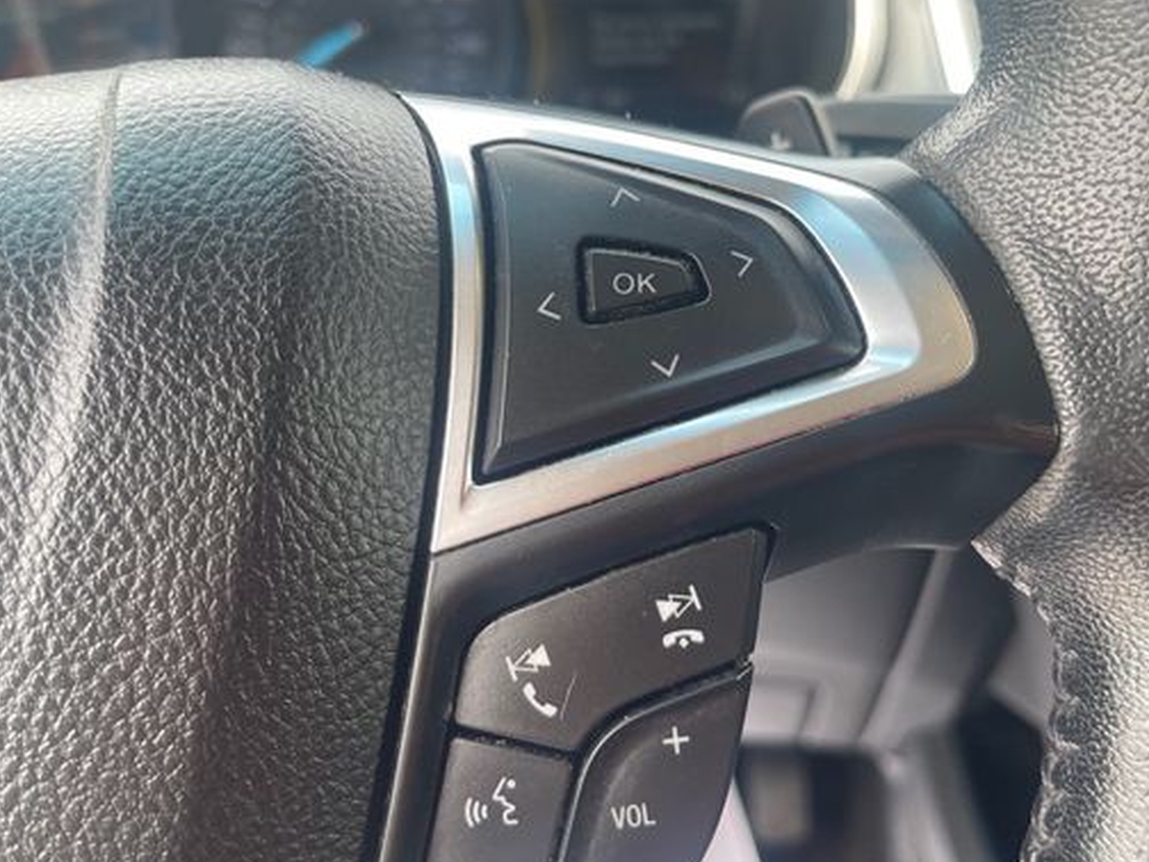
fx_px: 1095
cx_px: 716
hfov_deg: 54.7
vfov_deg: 42.8
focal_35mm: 33
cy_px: 493
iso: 40
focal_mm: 5.1
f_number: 1.6
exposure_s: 1/121
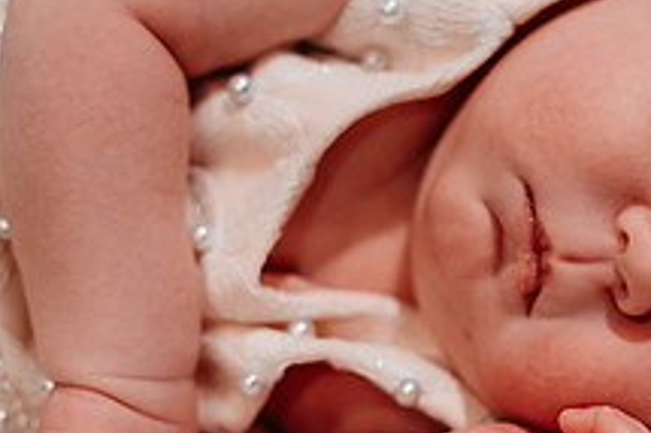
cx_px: 463
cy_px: 203
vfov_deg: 10.1
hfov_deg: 15.2
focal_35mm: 135
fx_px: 2439
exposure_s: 1/250
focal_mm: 50
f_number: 1.4
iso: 1100
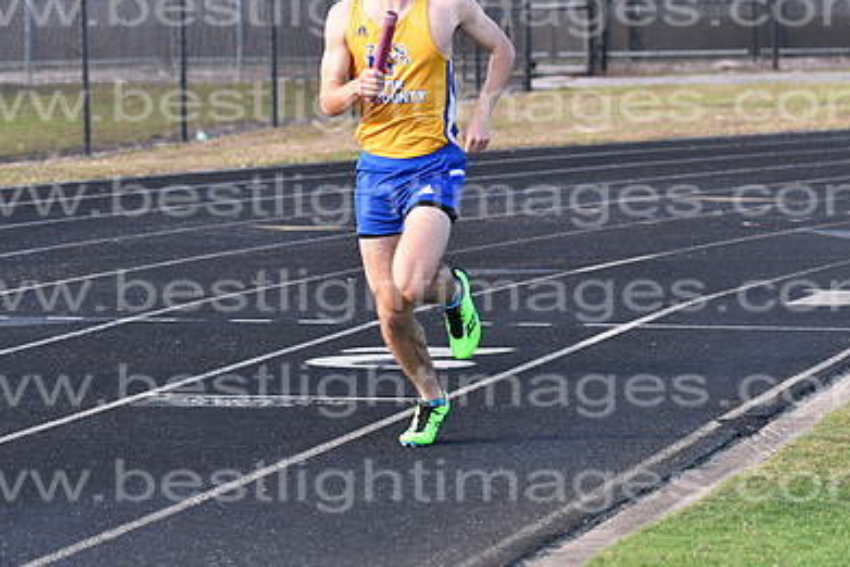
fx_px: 4724
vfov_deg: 6.9
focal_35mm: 200
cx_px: 400
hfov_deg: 10.3
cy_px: 153
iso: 1000
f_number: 4
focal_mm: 90
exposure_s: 1/2000
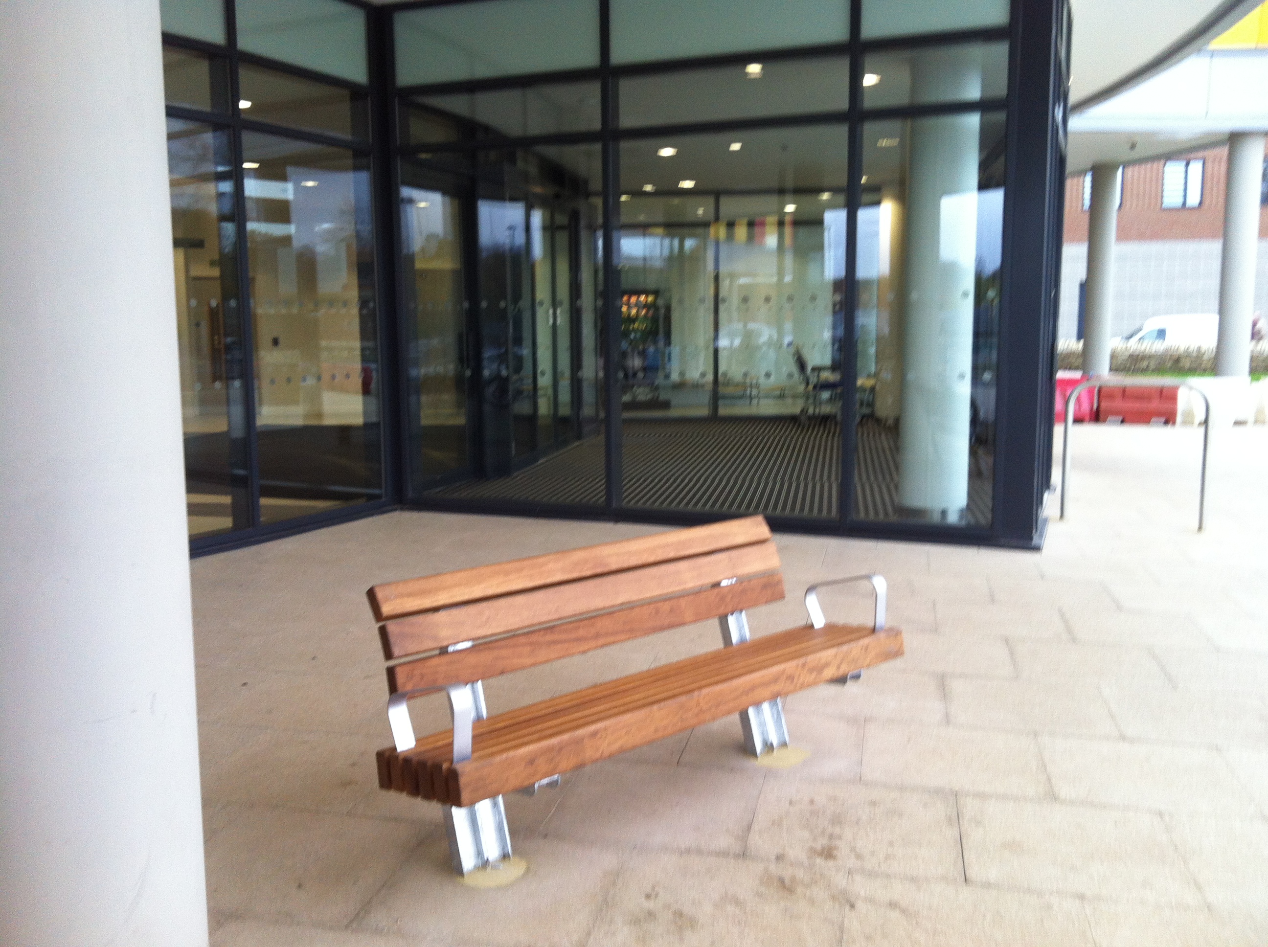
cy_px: 474
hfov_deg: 52.7
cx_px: 634
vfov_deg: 40.6
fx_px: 1280
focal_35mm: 35
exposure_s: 1/33
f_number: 2.8
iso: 100
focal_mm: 3.85
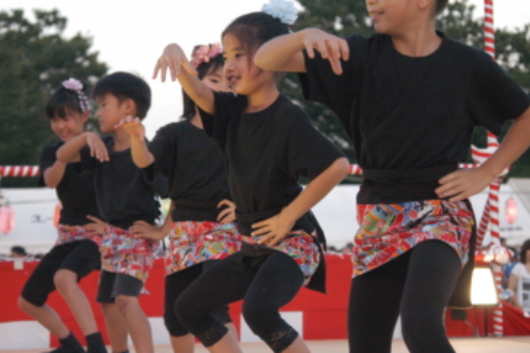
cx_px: 248
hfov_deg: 15.5
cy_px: 166
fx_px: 1942
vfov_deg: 10.4
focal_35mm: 132
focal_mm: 80
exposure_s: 1/500
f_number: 5.6
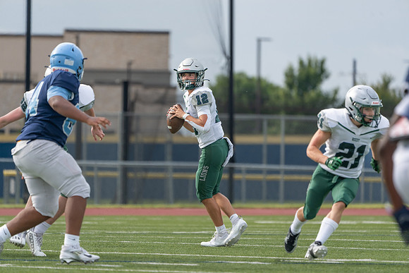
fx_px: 4580
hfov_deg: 5.1
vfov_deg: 3.4
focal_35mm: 403
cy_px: 136
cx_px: 204
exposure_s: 1/1250
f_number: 5.6
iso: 320
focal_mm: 400
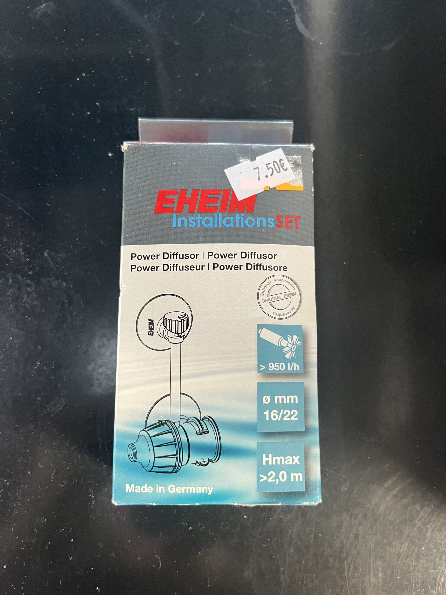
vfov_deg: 67.3
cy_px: 298
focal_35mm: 26
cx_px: 223
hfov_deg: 53.1
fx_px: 447
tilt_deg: -82.3
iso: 200
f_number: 1.6
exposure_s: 1/50
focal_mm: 5.1
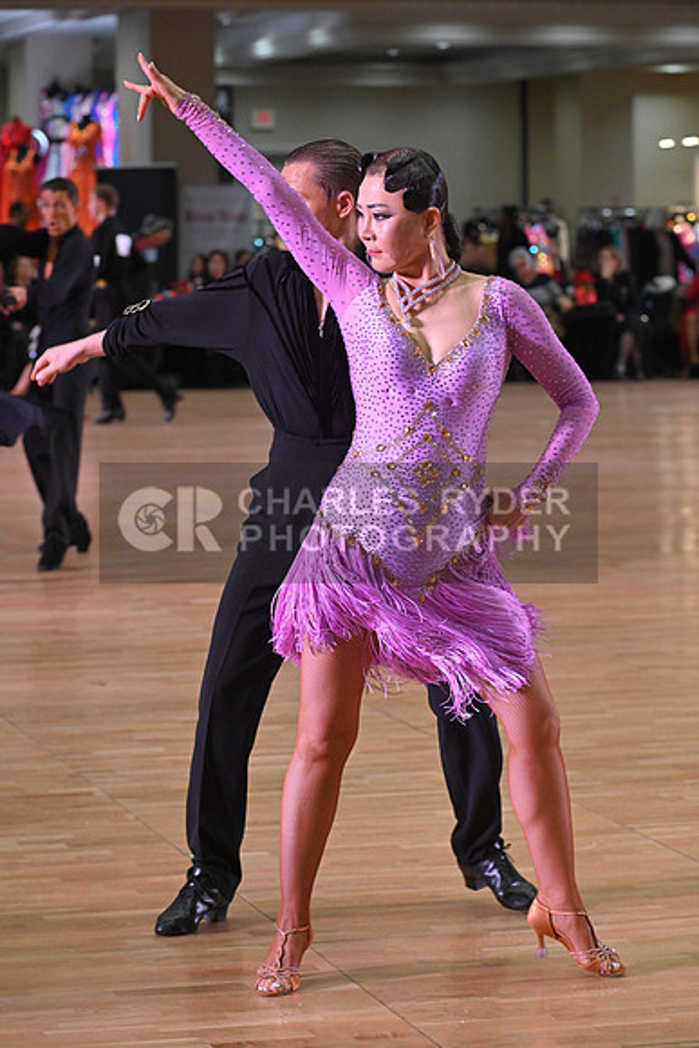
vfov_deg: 17.1
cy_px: 524
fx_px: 3493
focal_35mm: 120
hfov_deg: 11.4
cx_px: 350
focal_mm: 120
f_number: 6.3
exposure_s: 1/400
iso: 4000
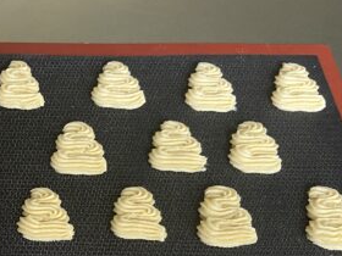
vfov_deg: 23.3
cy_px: 202
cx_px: -51
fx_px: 613
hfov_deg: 27.9
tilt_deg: -60.9
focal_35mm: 62
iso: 400
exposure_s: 1/60
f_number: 1.8
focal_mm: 4.25
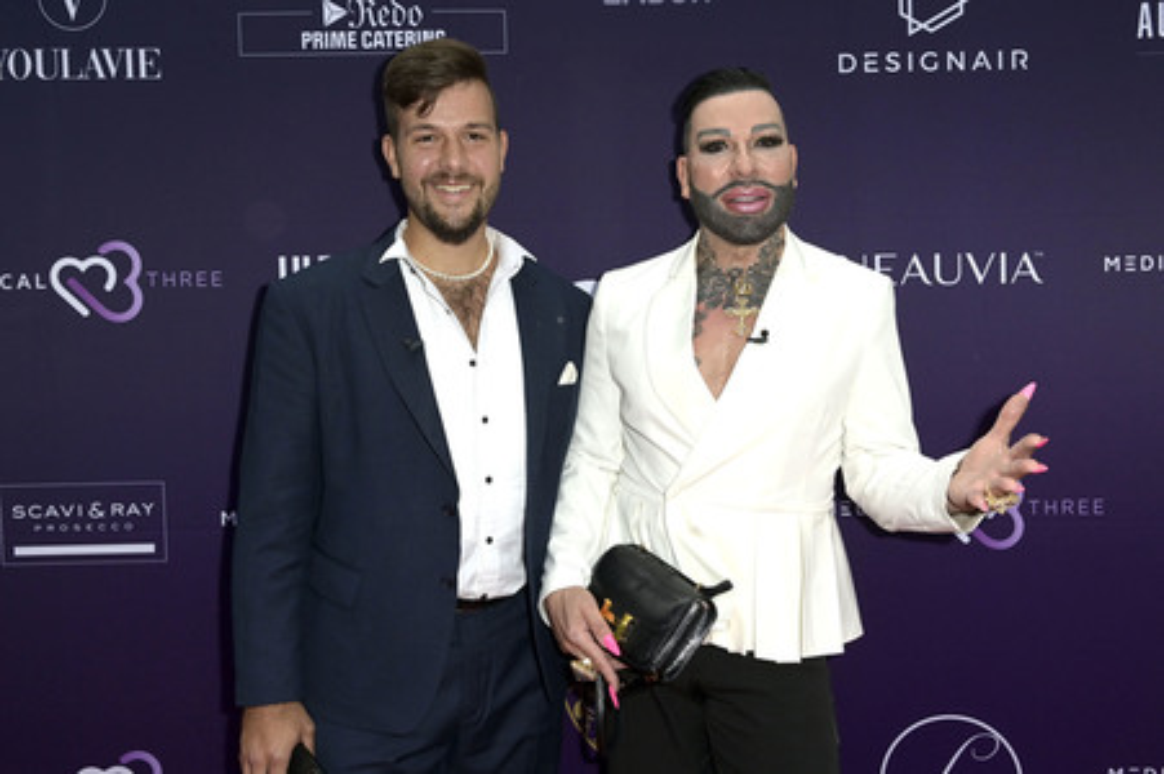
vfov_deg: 38.8
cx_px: 582
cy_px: 387
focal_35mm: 34
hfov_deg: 55.8
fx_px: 1098
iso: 800
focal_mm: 34
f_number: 5.6
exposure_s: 1/250
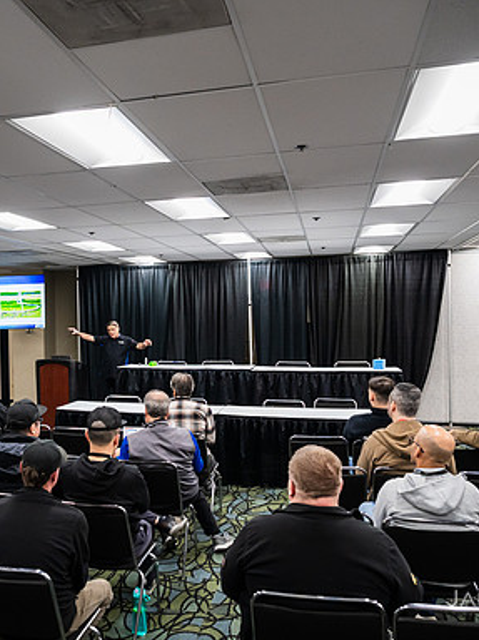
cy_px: 321
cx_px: 122
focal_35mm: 35
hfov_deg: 39.6
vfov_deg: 52.6
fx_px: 646
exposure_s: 1/200
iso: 3200
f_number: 5
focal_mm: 24
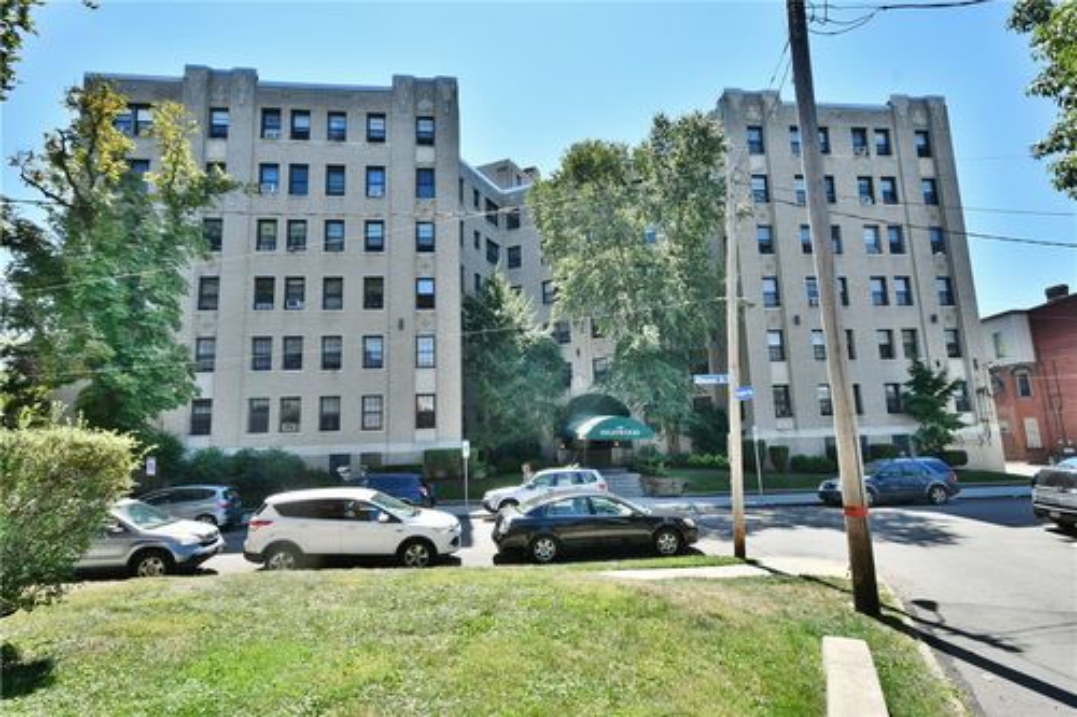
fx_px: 568
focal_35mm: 19
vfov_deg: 64.5
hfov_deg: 86.9
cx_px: 538
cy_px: 358
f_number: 9
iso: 400
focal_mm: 13
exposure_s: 1/160
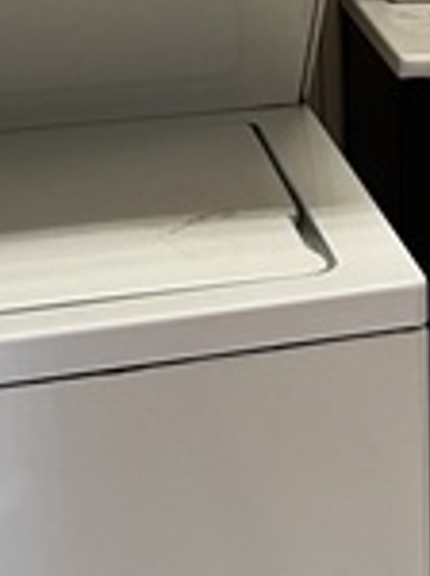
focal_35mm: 116
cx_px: 733
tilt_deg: -14.4
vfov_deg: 16.7
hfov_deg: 11.9
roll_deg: -2.0
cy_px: 29
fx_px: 1927
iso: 100
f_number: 1.6
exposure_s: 1/60
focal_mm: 5.1
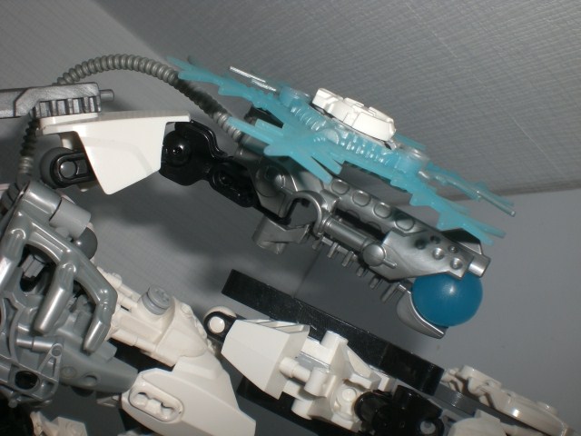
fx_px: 638
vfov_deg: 37.7
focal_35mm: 38
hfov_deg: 49.0
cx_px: 290
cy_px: 218
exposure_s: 1/60
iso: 50
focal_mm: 6.3
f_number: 4.4
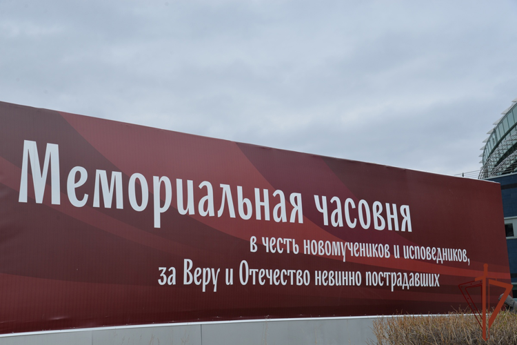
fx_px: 718
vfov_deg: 27.0
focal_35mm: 50
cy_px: 172
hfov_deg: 39.6
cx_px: 258
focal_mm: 50
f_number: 8
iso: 110
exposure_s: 1/250
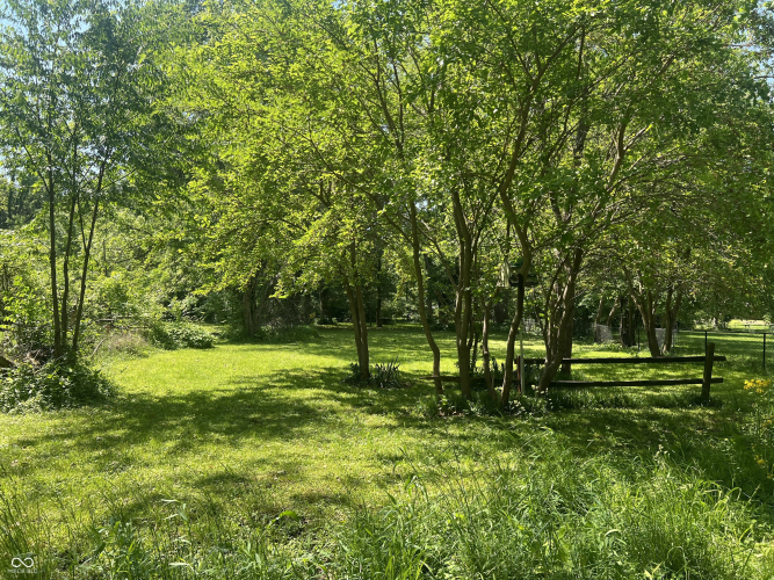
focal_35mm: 26
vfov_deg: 53.0
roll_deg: -0.6
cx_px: 387
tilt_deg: +0.7
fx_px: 581
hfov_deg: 67.3
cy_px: 290
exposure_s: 1/1038
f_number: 1.5
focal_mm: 5.7
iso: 50
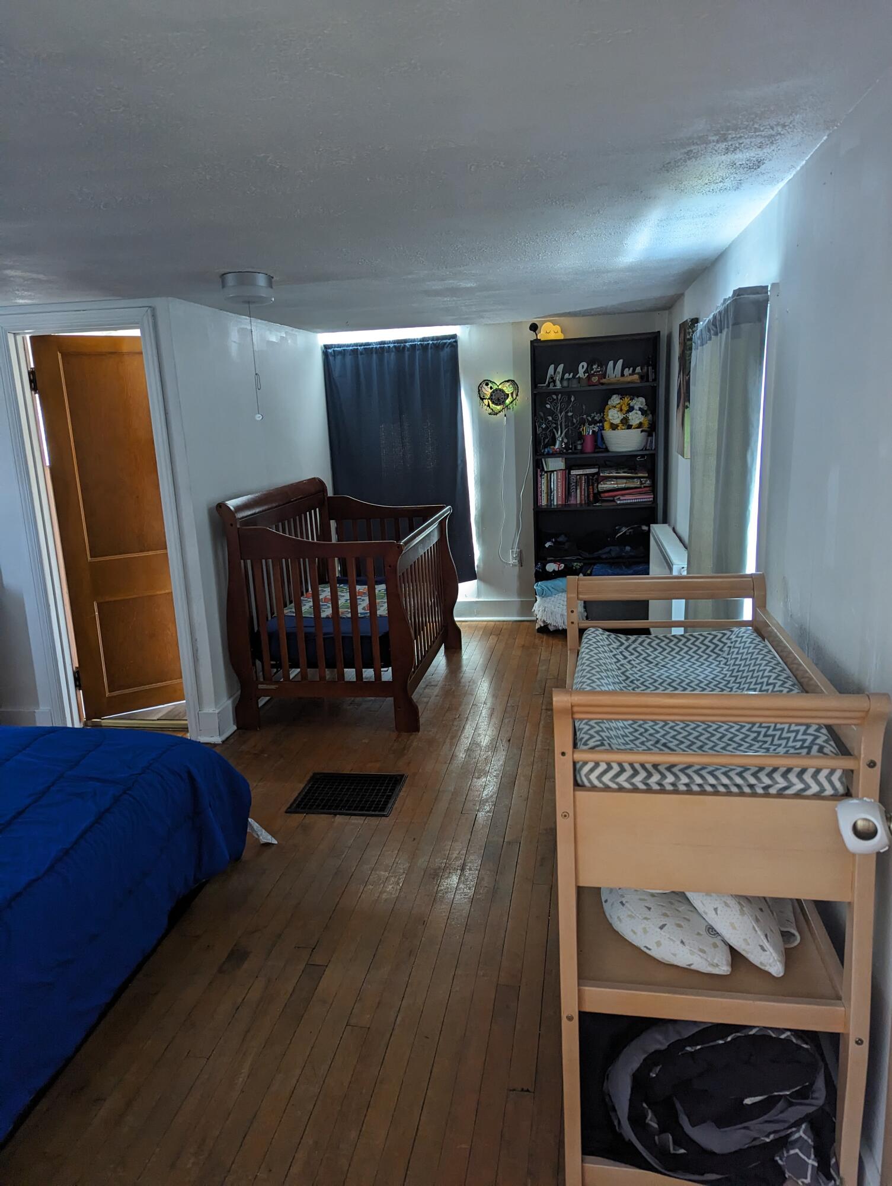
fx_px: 823
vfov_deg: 71.5
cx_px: 446
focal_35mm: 24
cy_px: 593
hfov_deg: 56.9
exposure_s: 1/82.9
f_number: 1.85
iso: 633
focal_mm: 6.81
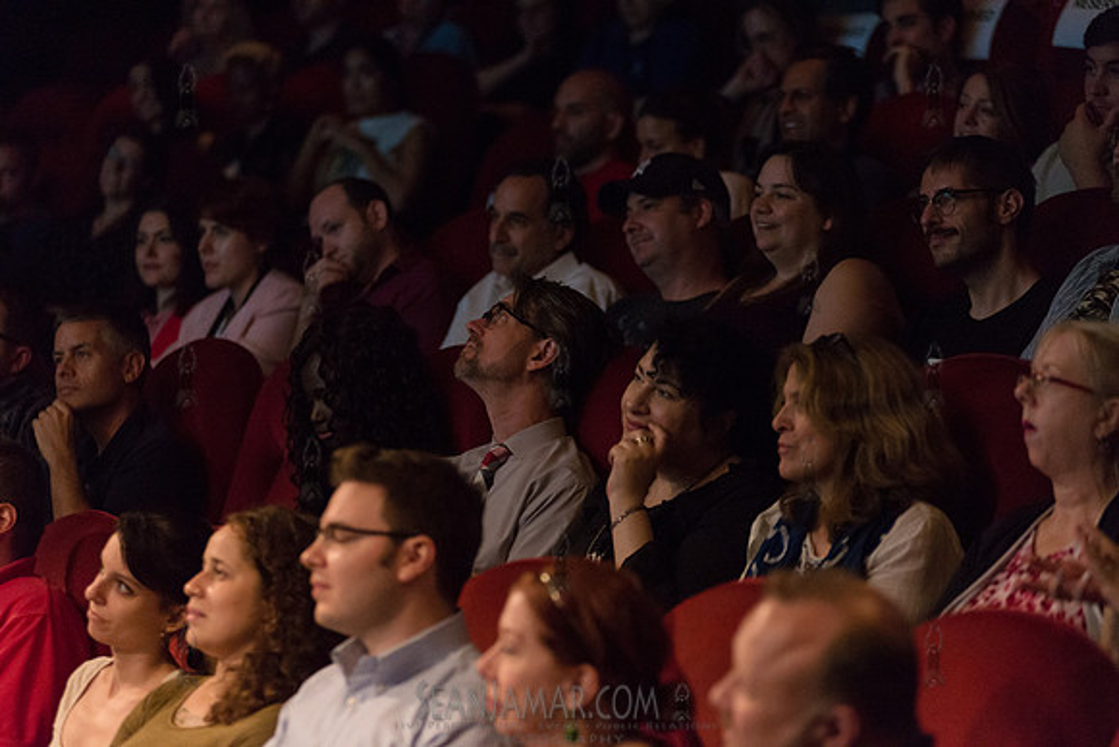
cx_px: 560
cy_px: 374
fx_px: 3886
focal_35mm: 125
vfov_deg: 11.0
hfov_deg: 16.4
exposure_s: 1/160
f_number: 2.8
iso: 4000
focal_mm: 125
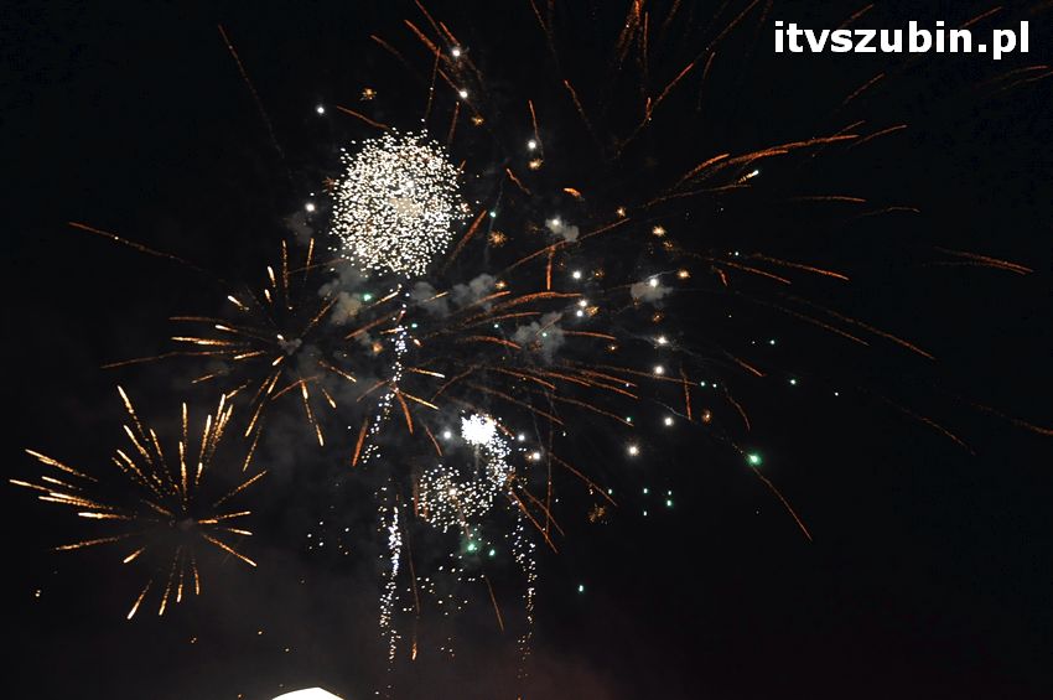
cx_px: 526
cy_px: 350
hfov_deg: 41.1
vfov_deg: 28.0
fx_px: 1403
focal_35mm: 48
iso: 1600
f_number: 4.2
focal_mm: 32
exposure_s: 1/80
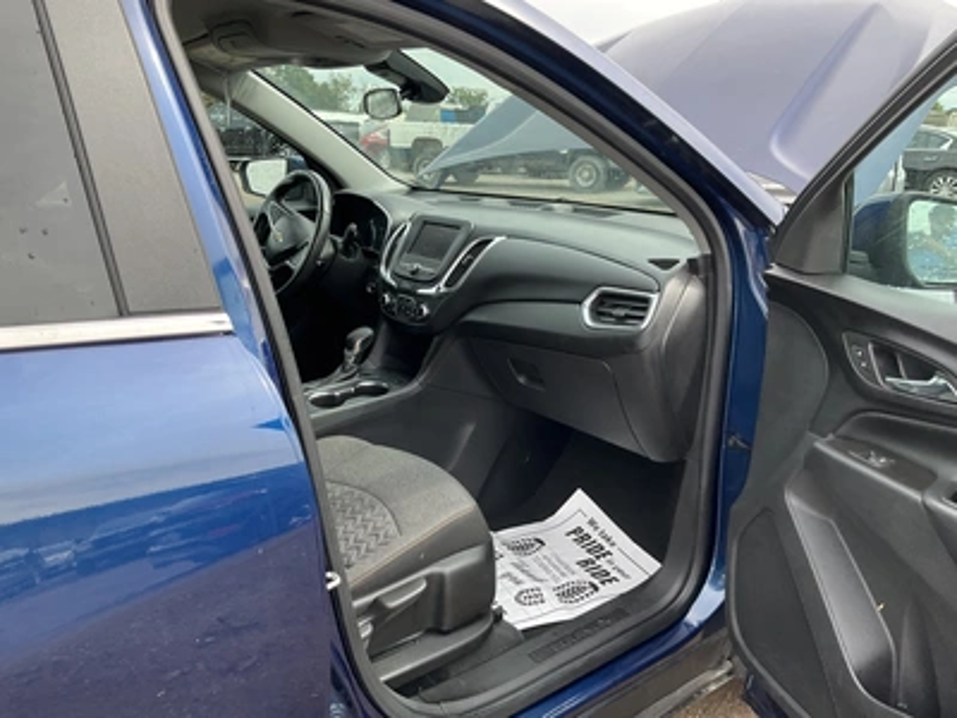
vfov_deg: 48.2
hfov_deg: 61.7
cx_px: 478
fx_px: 802
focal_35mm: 29
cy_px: 359
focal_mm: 3
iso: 25
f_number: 1.8
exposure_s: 1/264
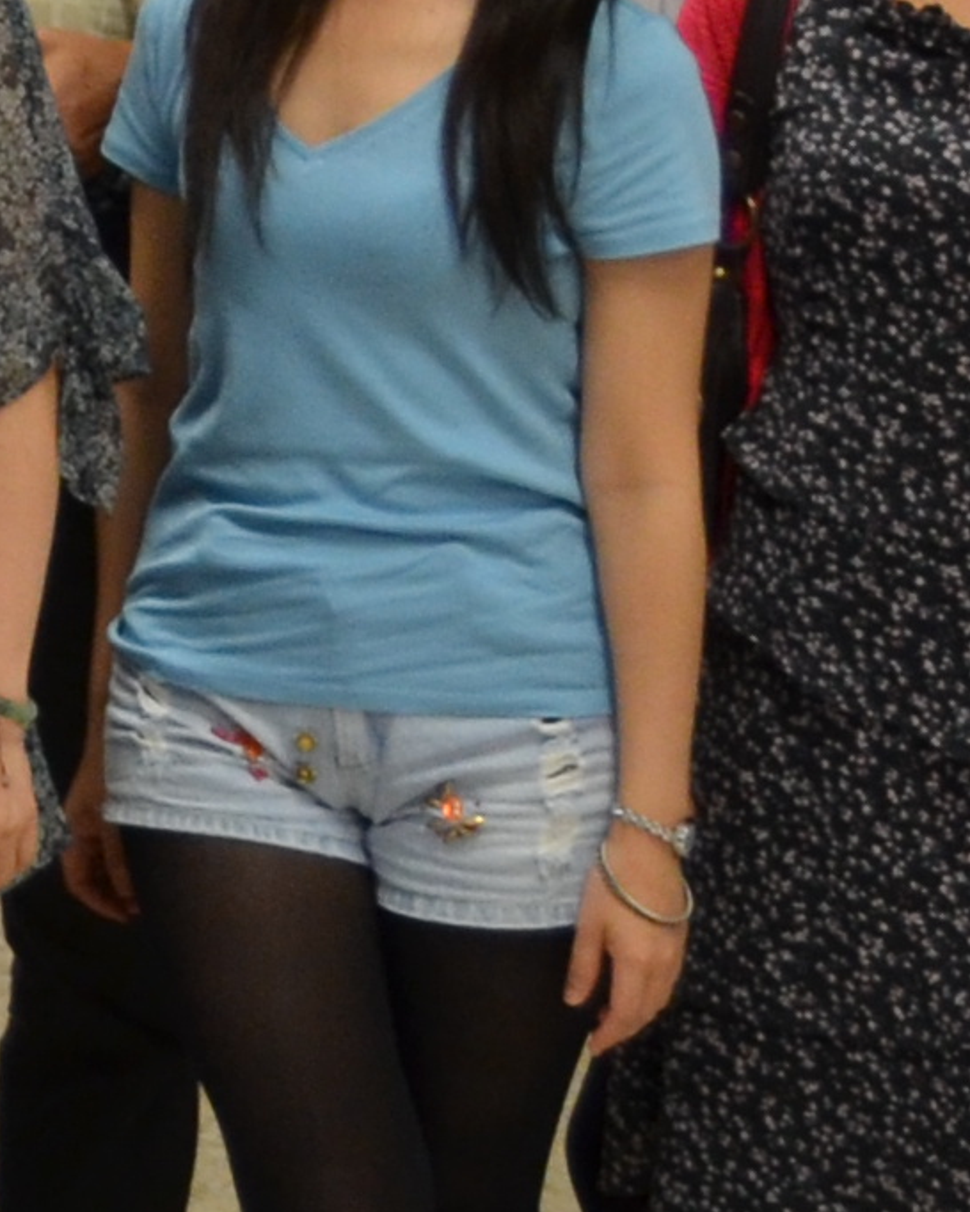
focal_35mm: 203
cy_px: -798
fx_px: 7281
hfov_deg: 6.8
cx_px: -2096
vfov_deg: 9.2
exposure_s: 1/60
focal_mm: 20
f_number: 3.8
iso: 500
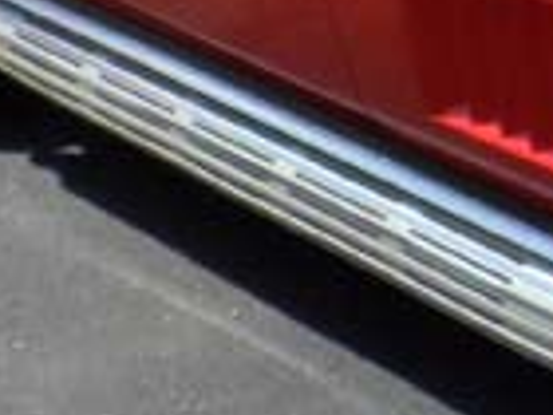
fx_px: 2796
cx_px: 991
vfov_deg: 8.3
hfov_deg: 10.6
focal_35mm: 175
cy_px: -217
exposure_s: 1/500
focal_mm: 4
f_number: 4.5
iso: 80
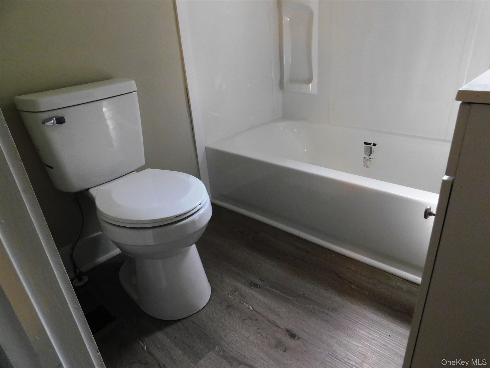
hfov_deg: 73.9
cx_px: 245
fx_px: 326
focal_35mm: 23
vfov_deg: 58.9
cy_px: 184
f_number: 3
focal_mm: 4
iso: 280
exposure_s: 1/30
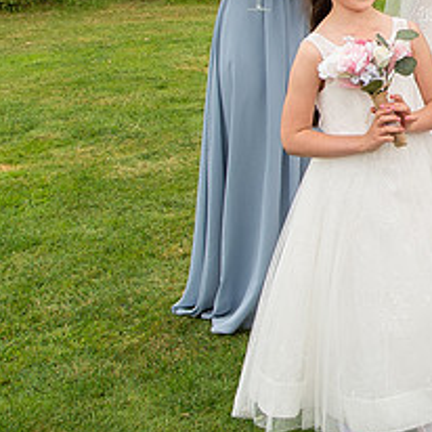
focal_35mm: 102
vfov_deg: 16.8
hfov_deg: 15.7
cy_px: 24
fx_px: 1440
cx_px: 640
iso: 200
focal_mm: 24
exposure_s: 1/400
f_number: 5
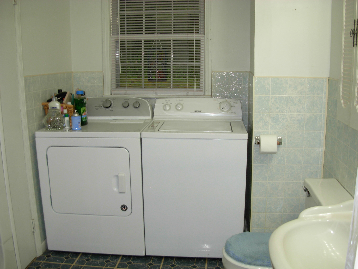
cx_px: 179
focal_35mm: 38
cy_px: 134
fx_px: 393
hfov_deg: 49.0
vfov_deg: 37.7
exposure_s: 1/42.7
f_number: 2.9
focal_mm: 6.3
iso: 79
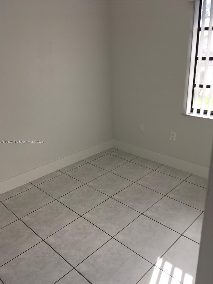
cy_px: 142
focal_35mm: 29
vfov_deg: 61.7
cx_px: 106
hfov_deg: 48.2
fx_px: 238
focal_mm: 4.15
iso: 25
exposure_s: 1/60
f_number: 2.2
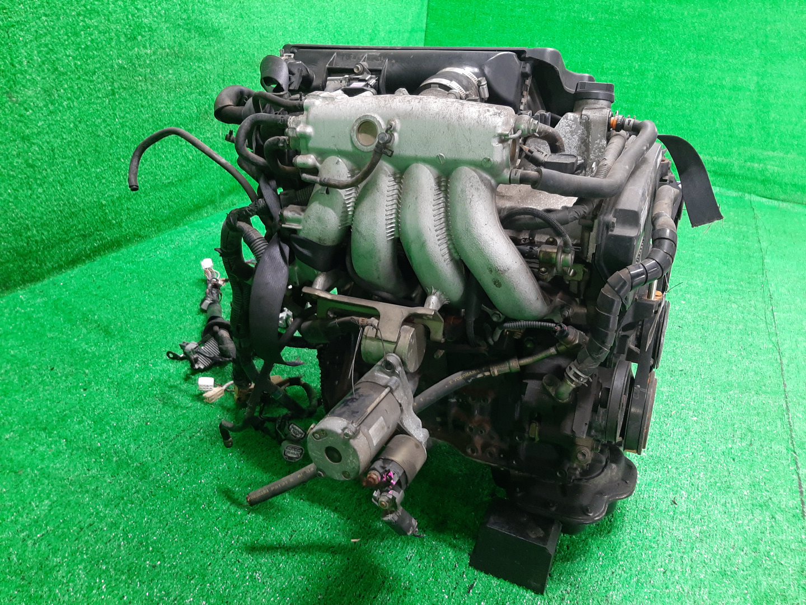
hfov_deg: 67.3
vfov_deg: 53.1
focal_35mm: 26
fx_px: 605
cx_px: 403
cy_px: 302
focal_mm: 3.93
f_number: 1.7
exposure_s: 1/50
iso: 196
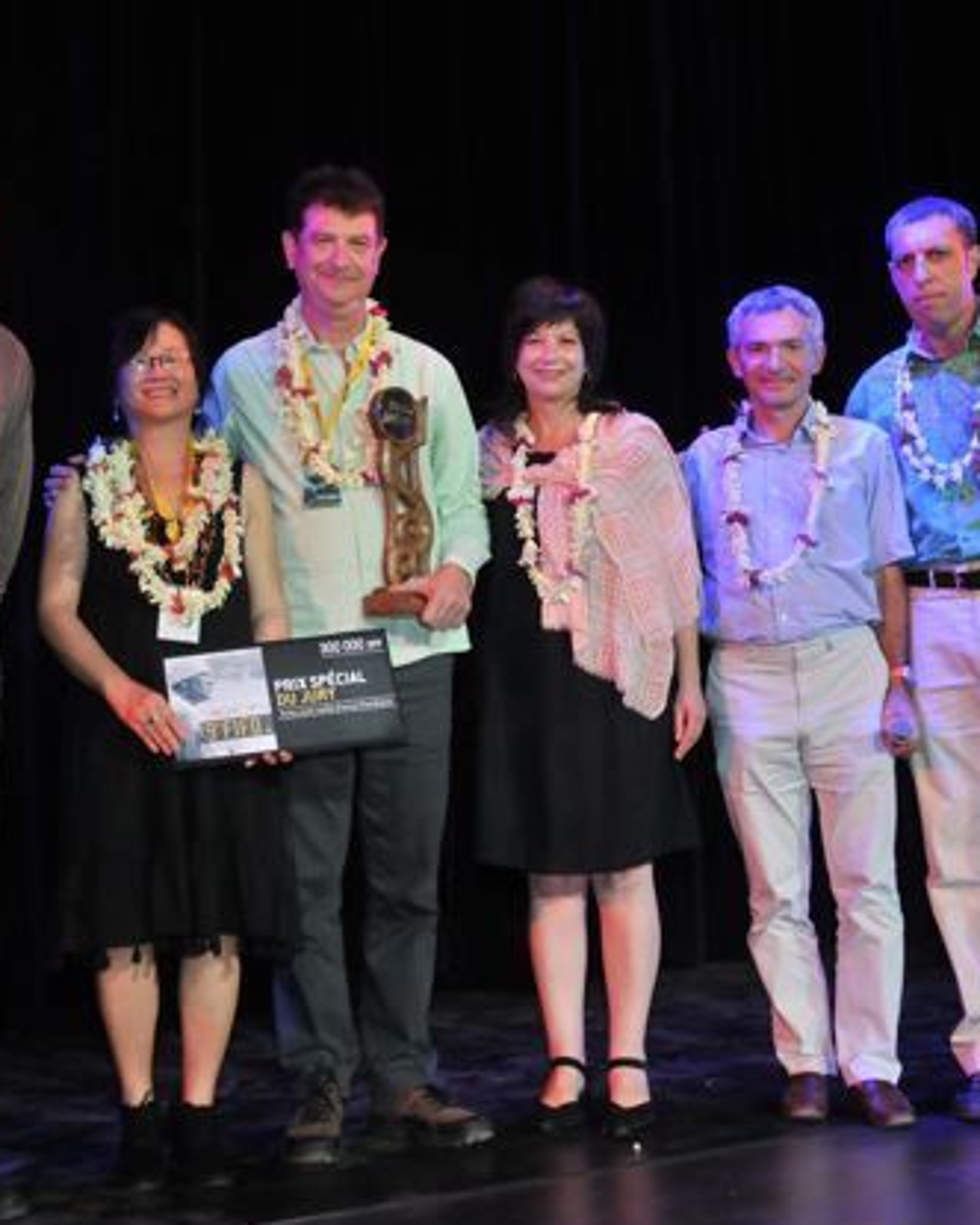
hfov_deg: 29.1
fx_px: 1885
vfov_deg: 36.0
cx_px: 388
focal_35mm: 52
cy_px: 618
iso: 800
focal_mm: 24
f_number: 6.3
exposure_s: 1/100
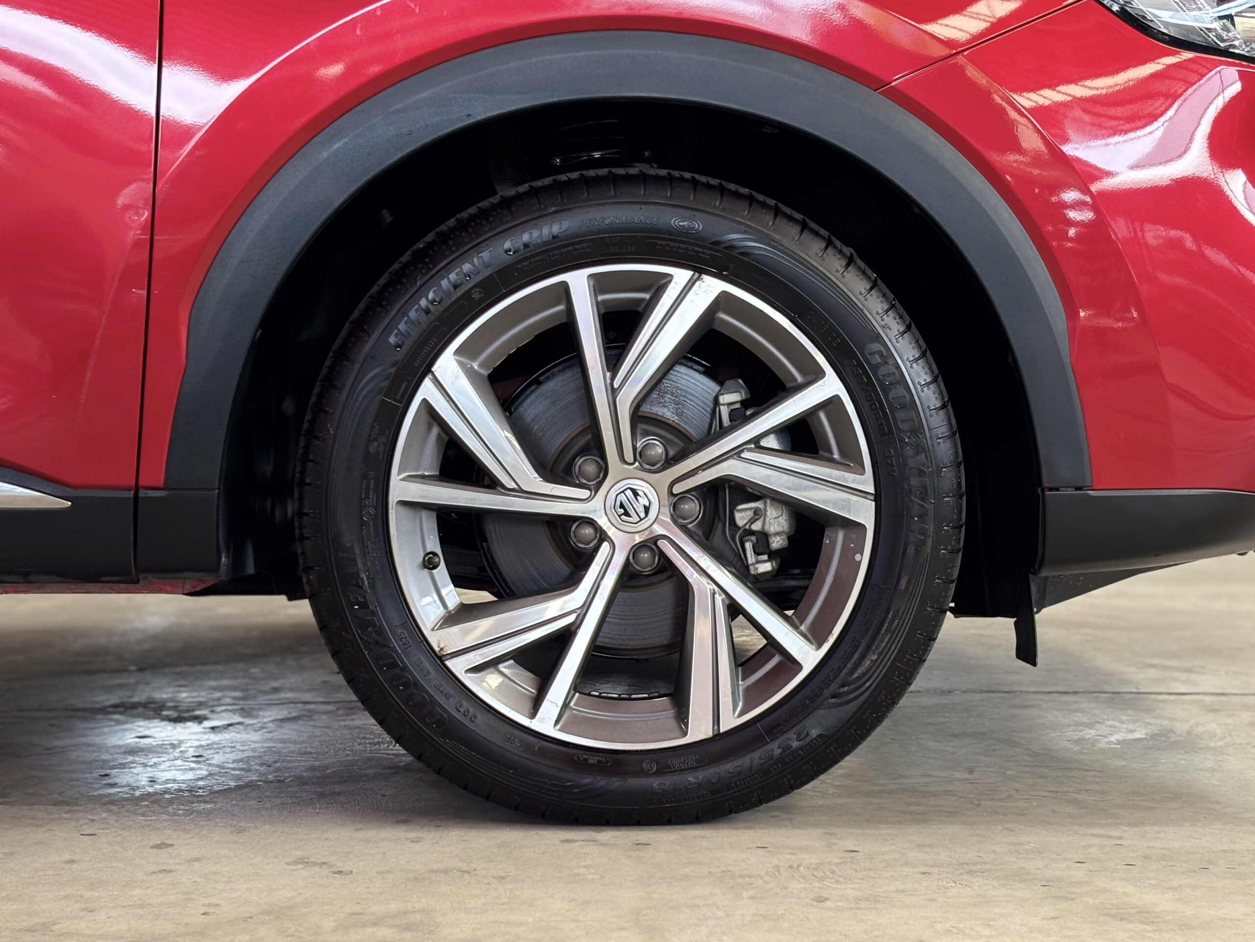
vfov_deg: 28.0
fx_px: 1885
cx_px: 628
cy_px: 471
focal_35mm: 52
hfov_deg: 36.8
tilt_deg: -3.9
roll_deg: +0.0
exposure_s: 1/60
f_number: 1.6
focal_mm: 5.96
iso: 64
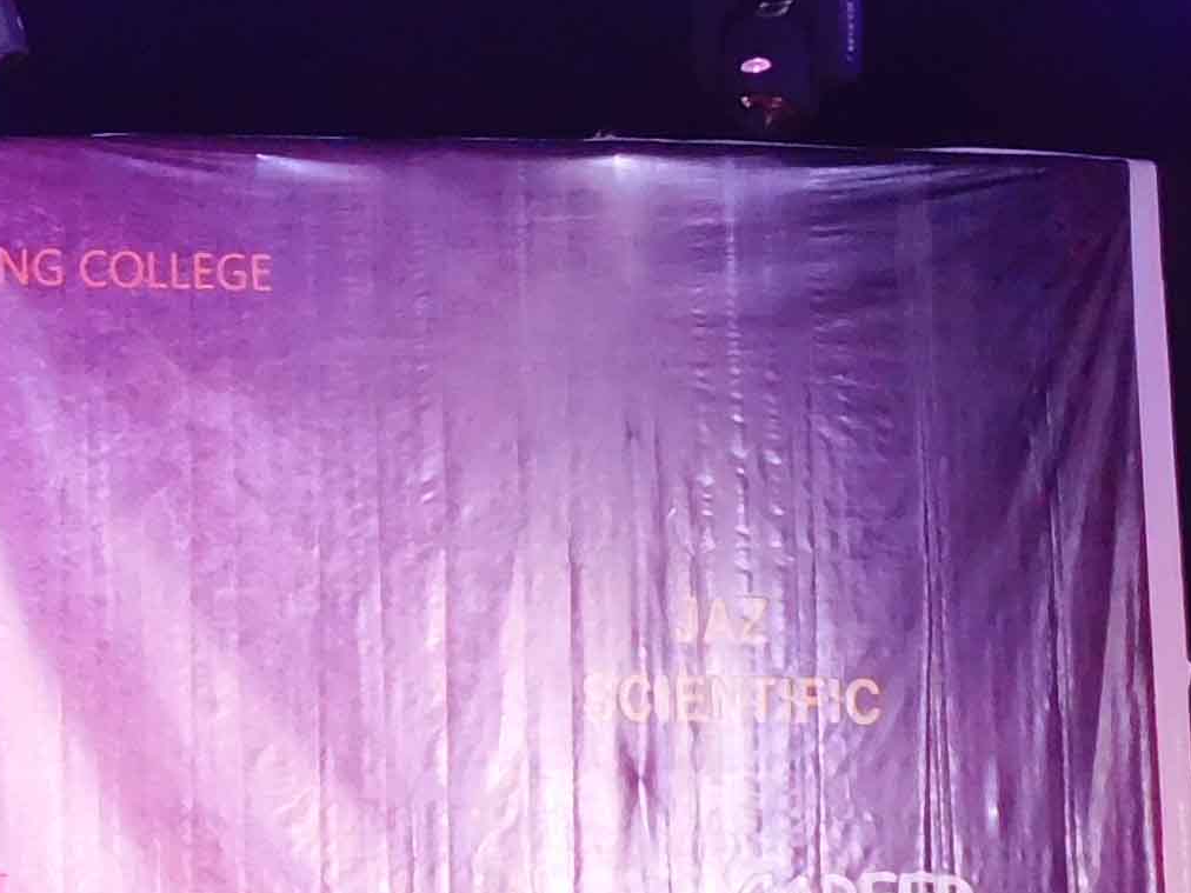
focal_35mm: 205
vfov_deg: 7.2
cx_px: -1083
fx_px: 7053
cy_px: 224
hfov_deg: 9.1
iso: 320
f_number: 3.7
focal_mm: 8
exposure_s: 1/30
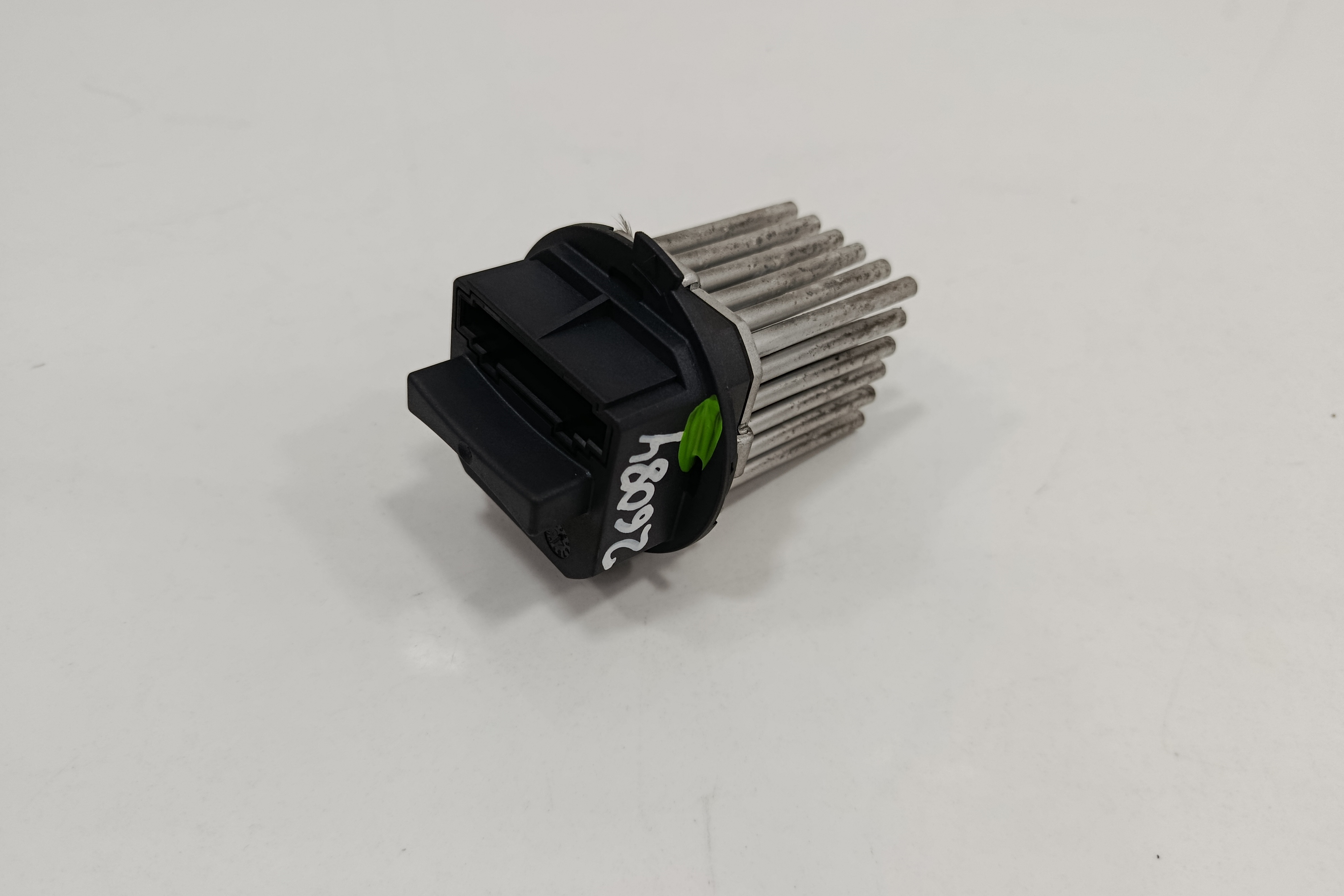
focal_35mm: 25
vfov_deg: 51.2
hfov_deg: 71.5
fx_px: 933
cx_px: 673
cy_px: 500
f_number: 1.7
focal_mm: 5.24
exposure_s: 1/100
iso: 865
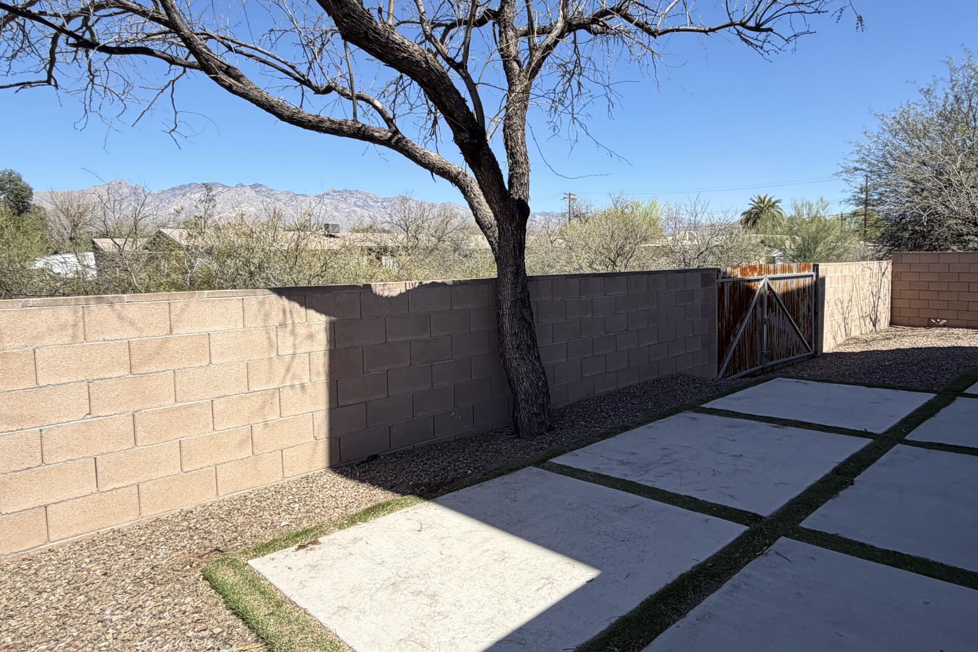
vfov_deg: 55.1
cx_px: 591
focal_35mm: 23
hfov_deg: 75.2
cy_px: 301
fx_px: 625
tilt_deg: -4.6
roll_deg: +0.8
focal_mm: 2.22
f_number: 2.2
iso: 25
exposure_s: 1/770
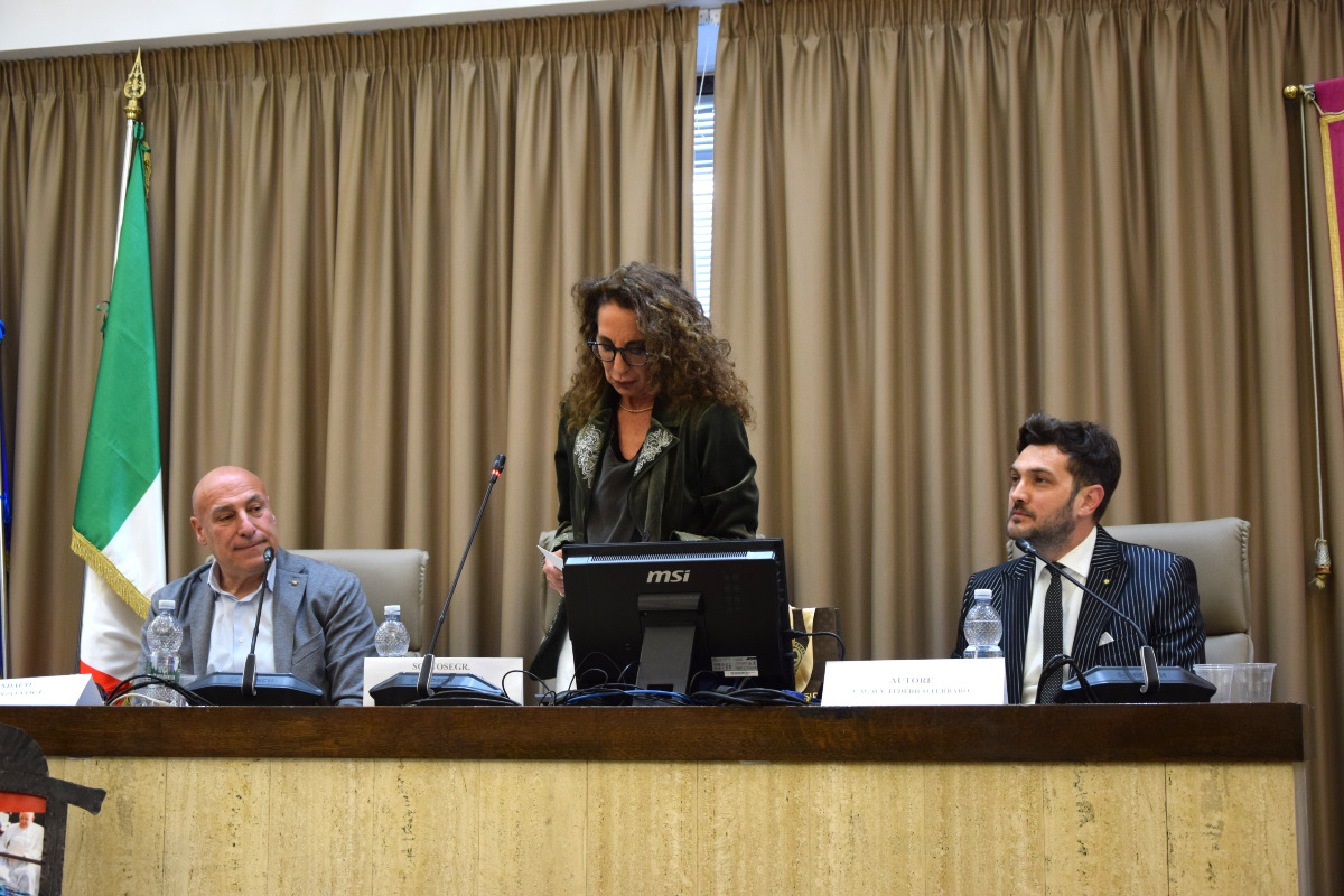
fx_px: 1960
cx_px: 672
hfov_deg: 37.9
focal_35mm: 52
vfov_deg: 25.8
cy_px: 448
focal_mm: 35
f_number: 4.5
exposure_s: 1/60
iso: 1100
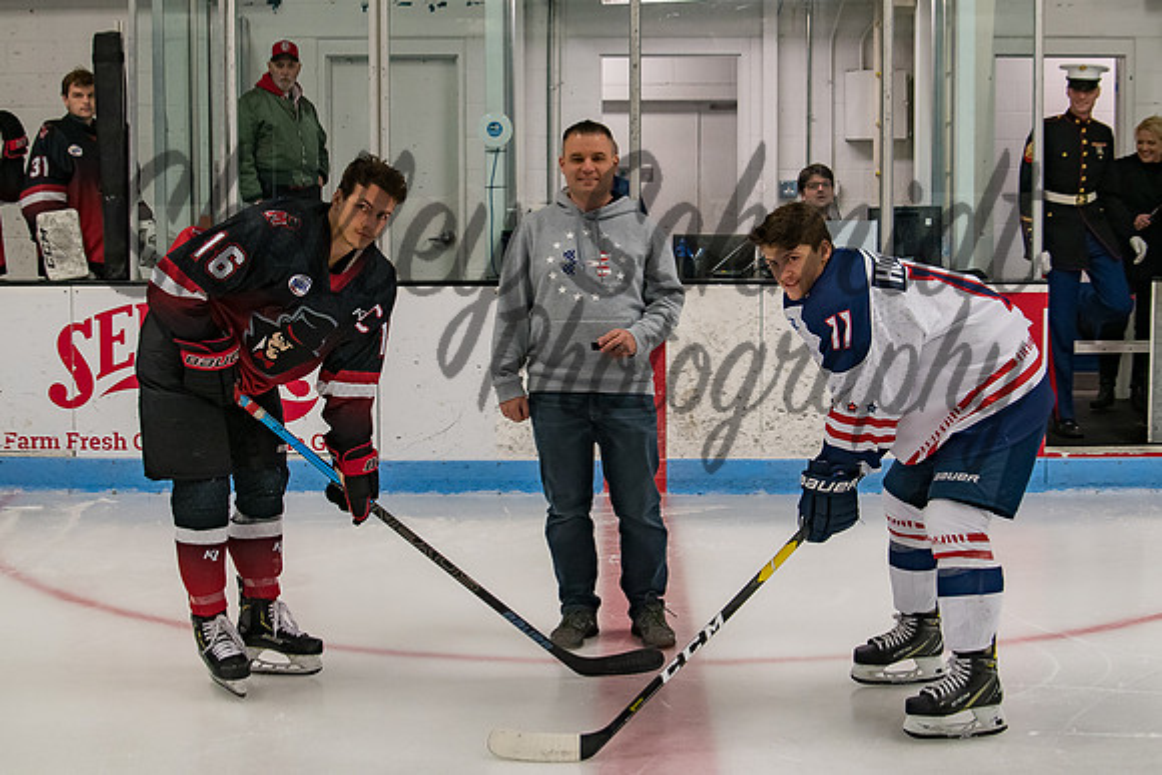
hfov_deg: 36.9
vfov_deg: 25.1
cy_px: 288
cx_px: 591
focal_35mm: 54
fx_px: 1739
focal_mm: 28
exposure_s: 1/200
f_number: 4.5
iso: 640
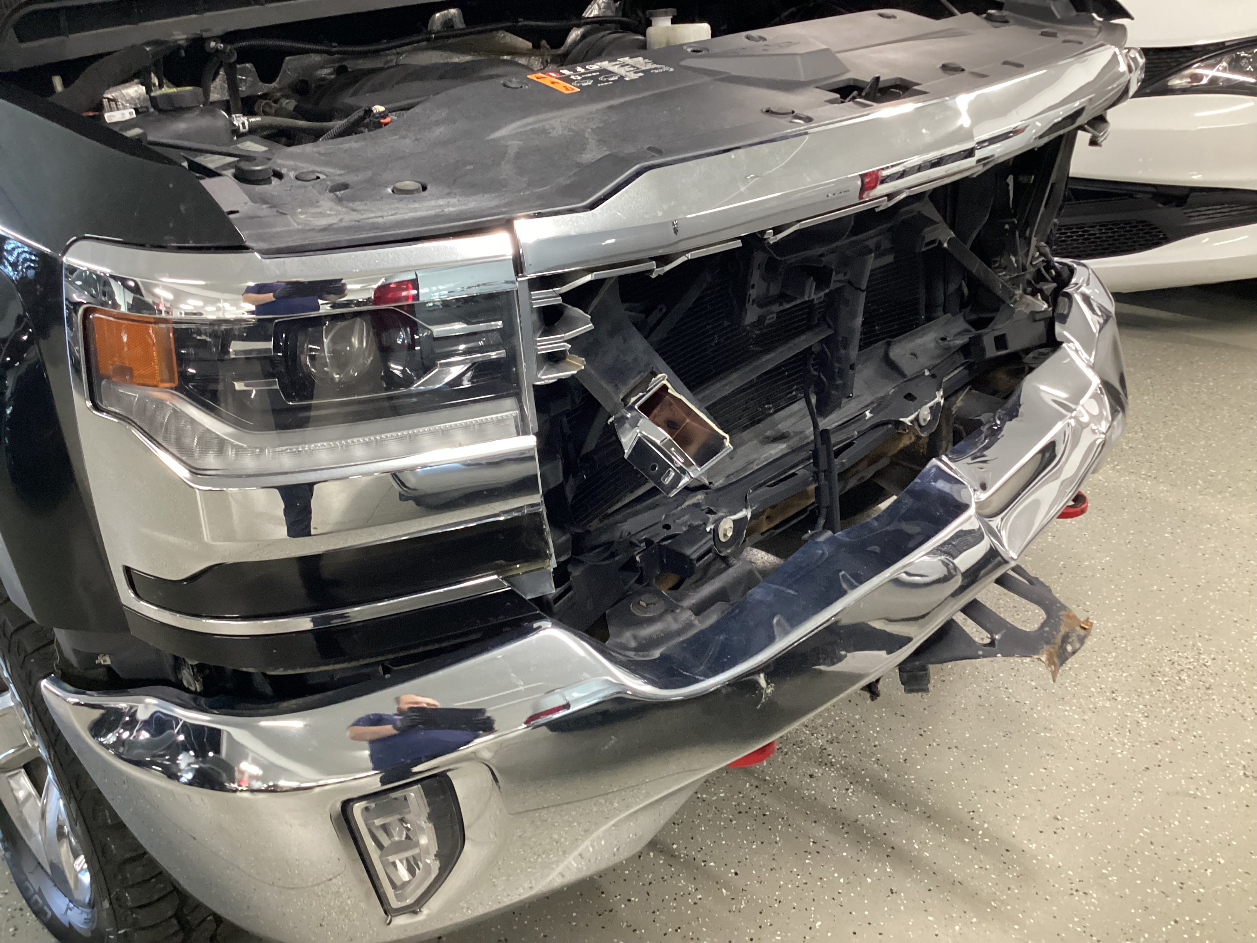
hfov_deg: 58.4
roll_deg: +3.5
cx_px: 628
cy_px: 472
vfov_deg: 45.4
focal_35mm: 31
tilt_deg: -26.8
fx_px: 1126
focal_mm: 3.3
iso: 400
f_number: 2.4
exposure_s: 1/40
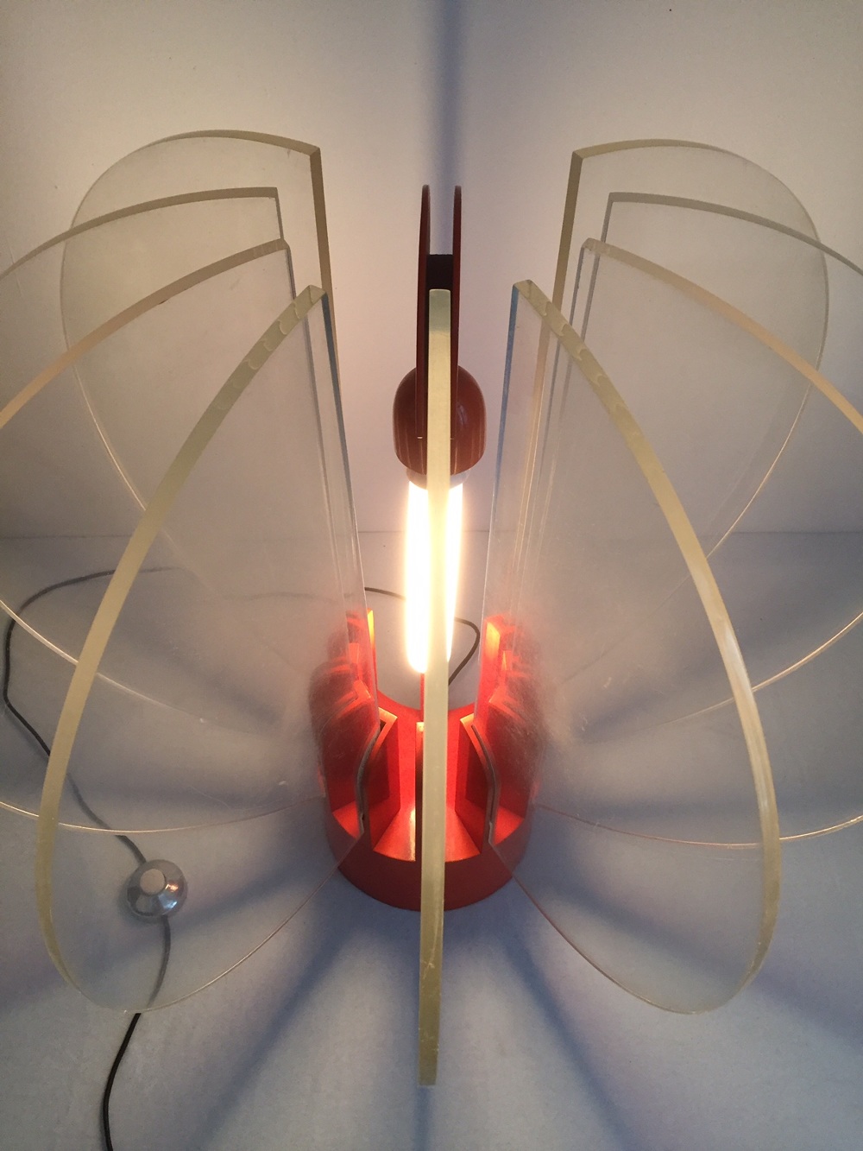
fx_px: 964
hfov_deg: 48.2
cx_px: 432
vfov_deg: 61.7
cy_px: 576
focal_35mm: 29
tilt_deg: -50.3
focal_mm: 4.15
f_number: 2.2
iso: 160
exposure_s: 1/33
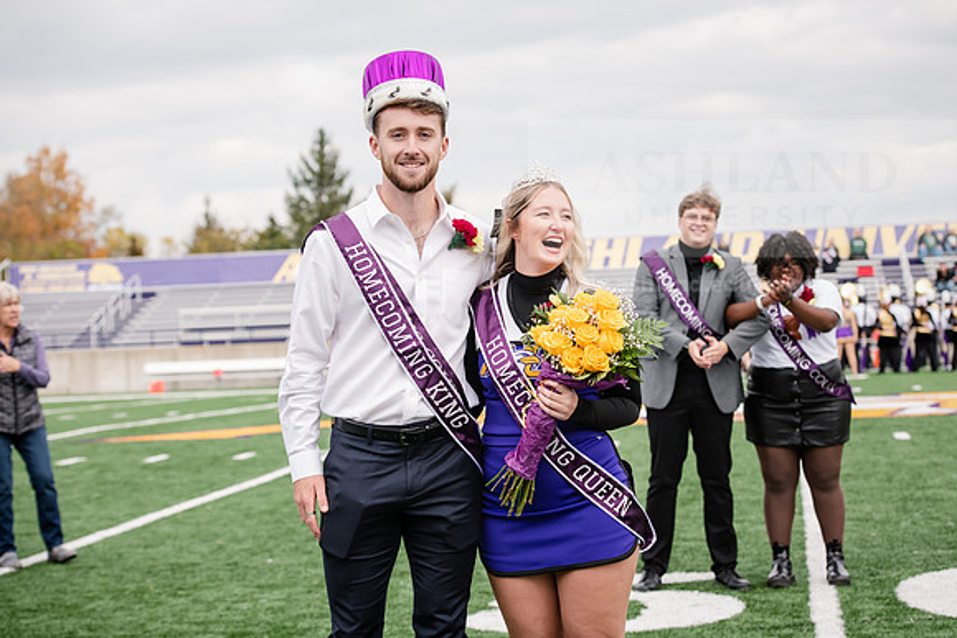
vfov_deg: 16.7
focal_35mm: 82
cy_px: 319
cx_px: 478
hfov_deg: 24.8
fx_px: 2180
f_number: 5
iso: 320
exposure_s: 1/640
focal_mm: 82
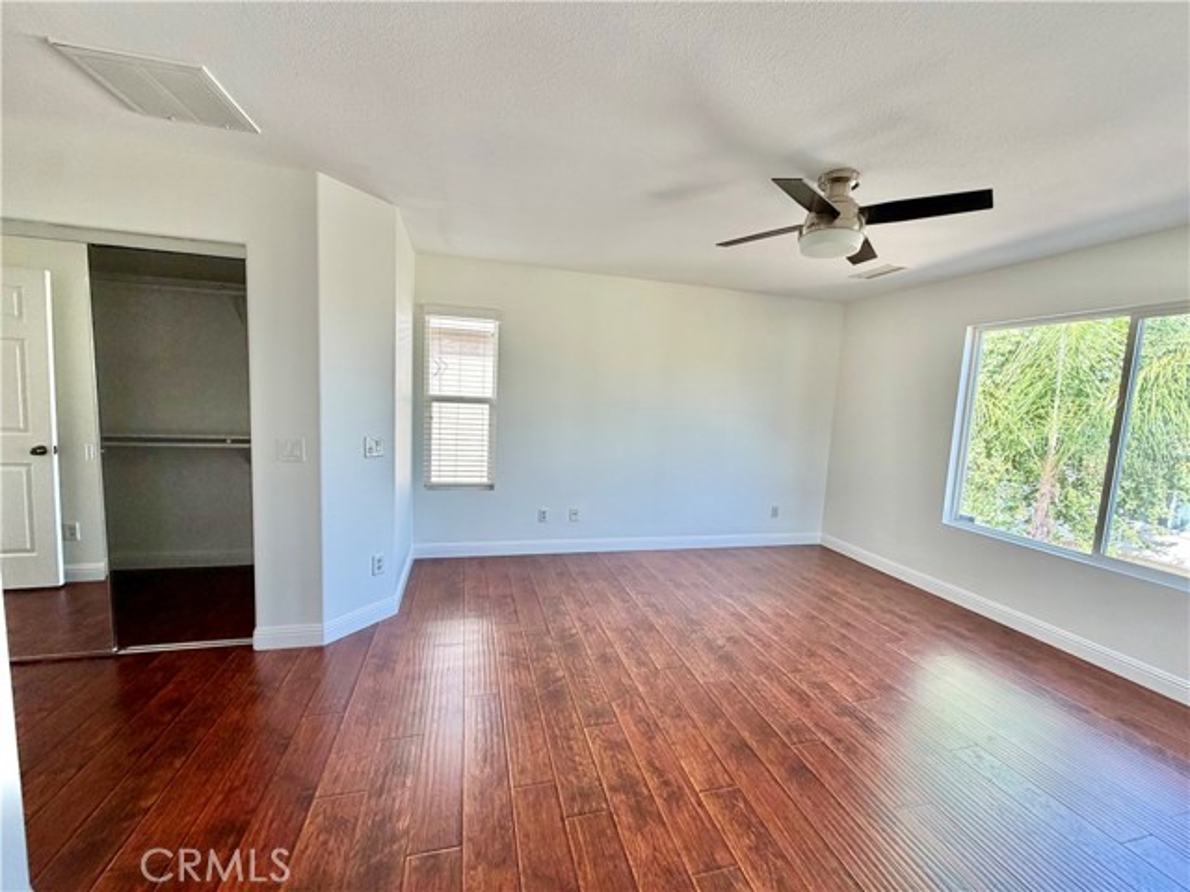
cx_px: 595
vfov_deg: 85.7
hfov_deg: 102.1
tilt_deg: -4.5
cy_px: 446
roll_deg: -2.6
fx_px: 481
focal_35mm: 14
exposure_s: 1/121
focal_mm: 2.22
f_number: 2.2
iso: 100
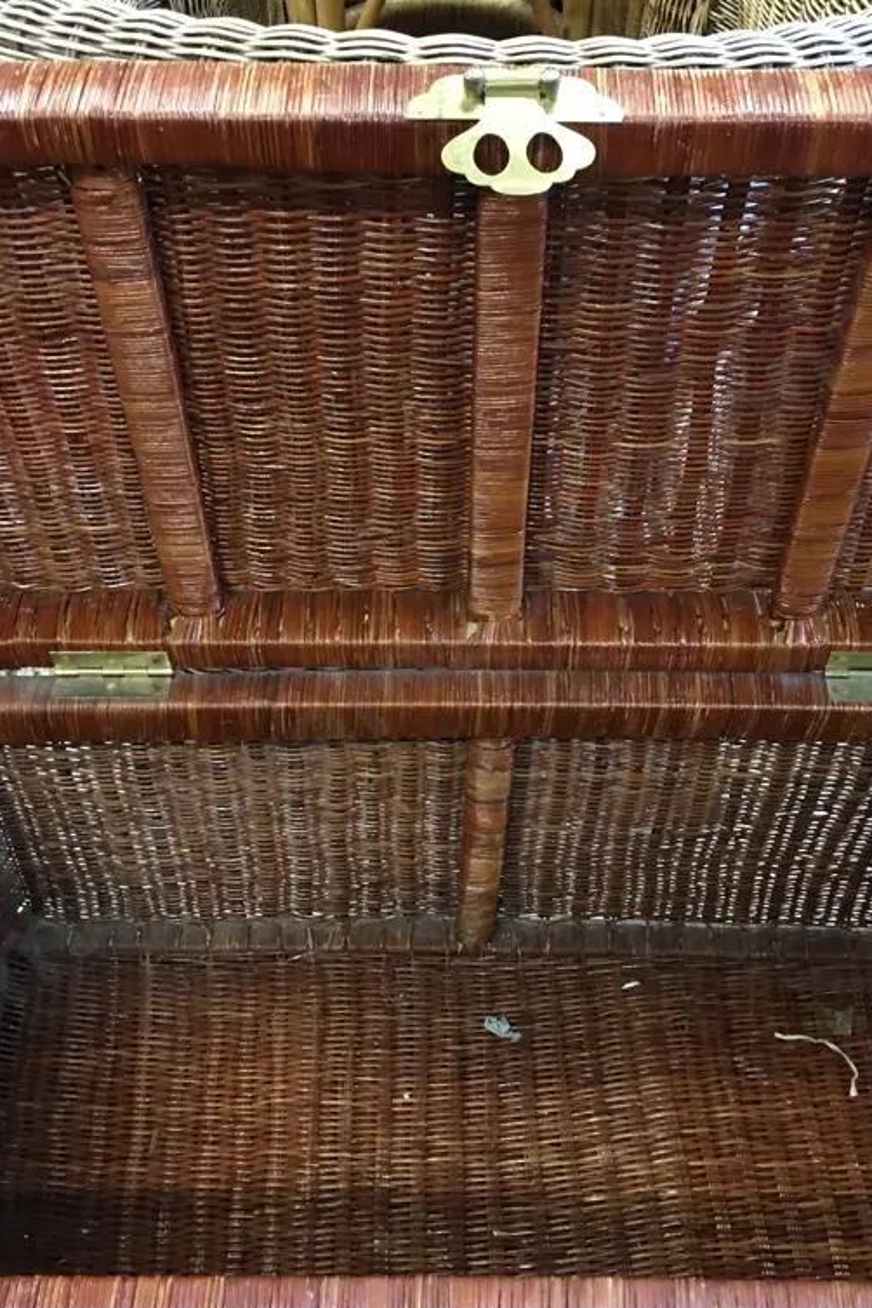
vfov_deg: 47.4
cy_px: 650
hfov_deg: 32.6
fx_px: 1490
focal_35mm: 41
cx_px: 441
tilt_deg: -47.6
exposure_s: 1/8
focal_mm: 4.15
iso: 100
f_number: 2.2
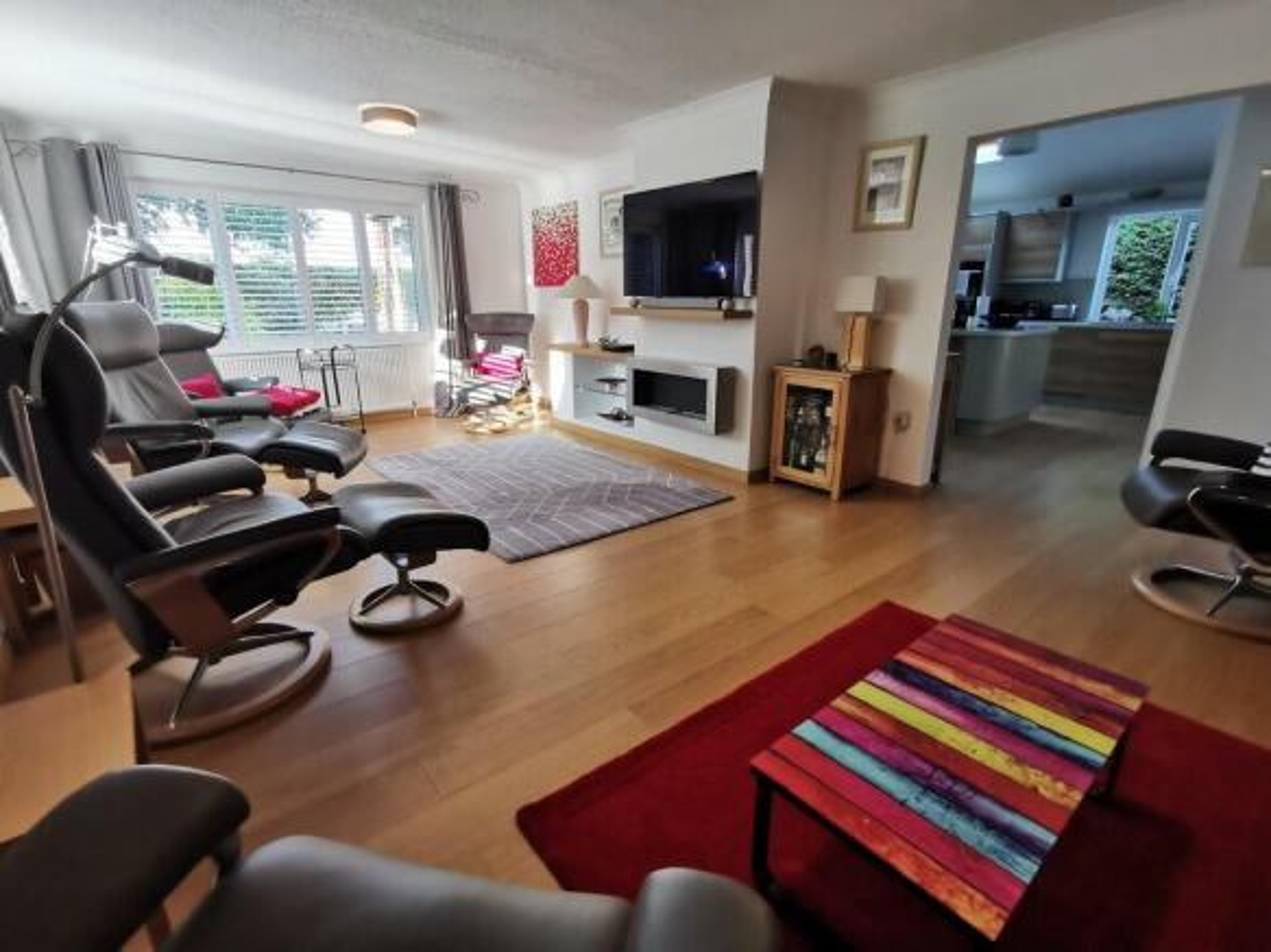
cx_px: 636
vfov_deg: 74.7
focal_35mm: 17
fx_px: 624
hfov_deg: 91.0
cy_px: 476
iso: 125
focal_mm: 2.26
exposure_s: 1/50
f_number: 2.2
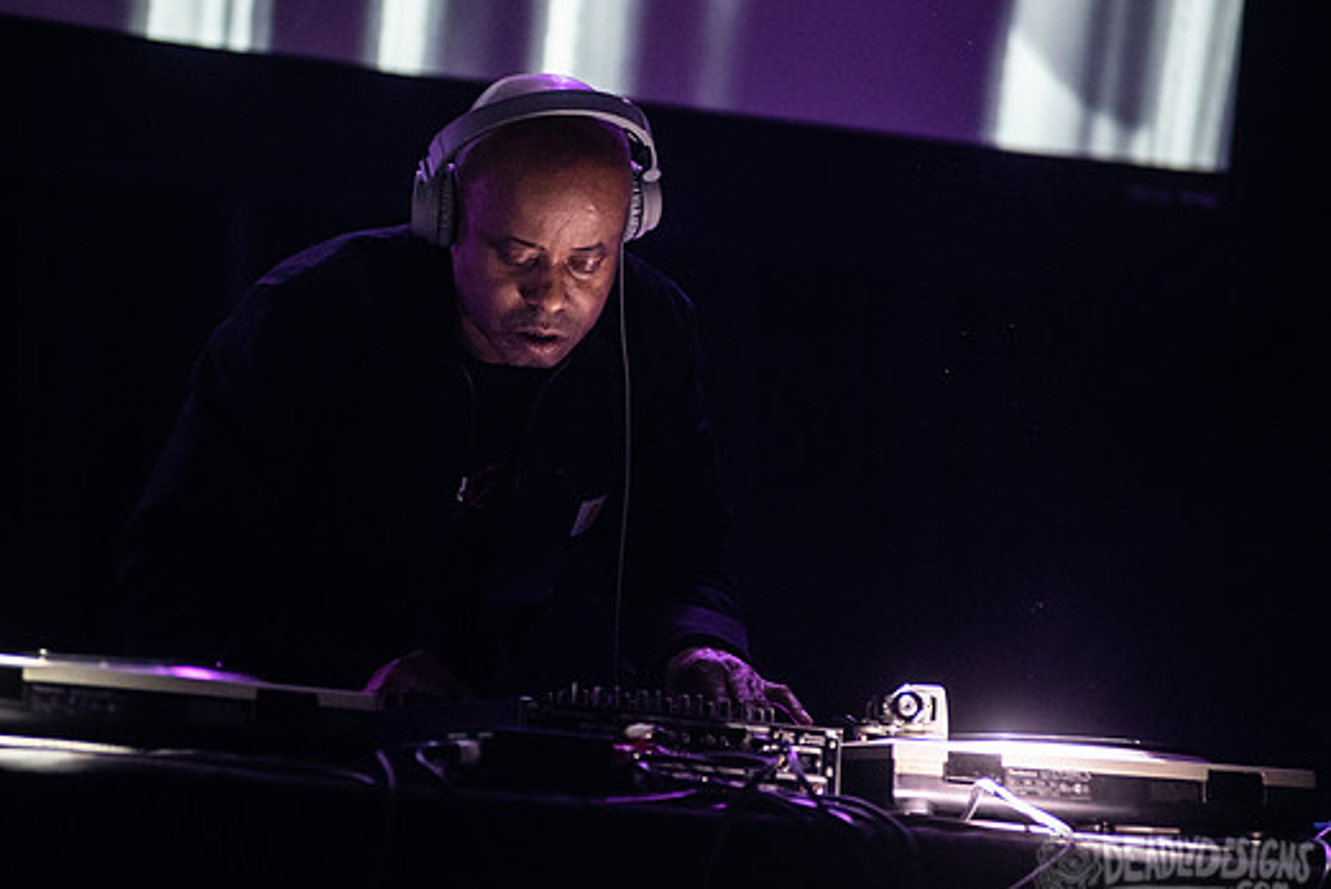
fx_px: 9137
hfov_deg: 8.3
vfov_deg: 5.6
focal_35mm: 247
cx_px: 643
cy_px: 402
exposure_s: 1/125
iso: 3200
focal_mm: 200
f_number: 3.2
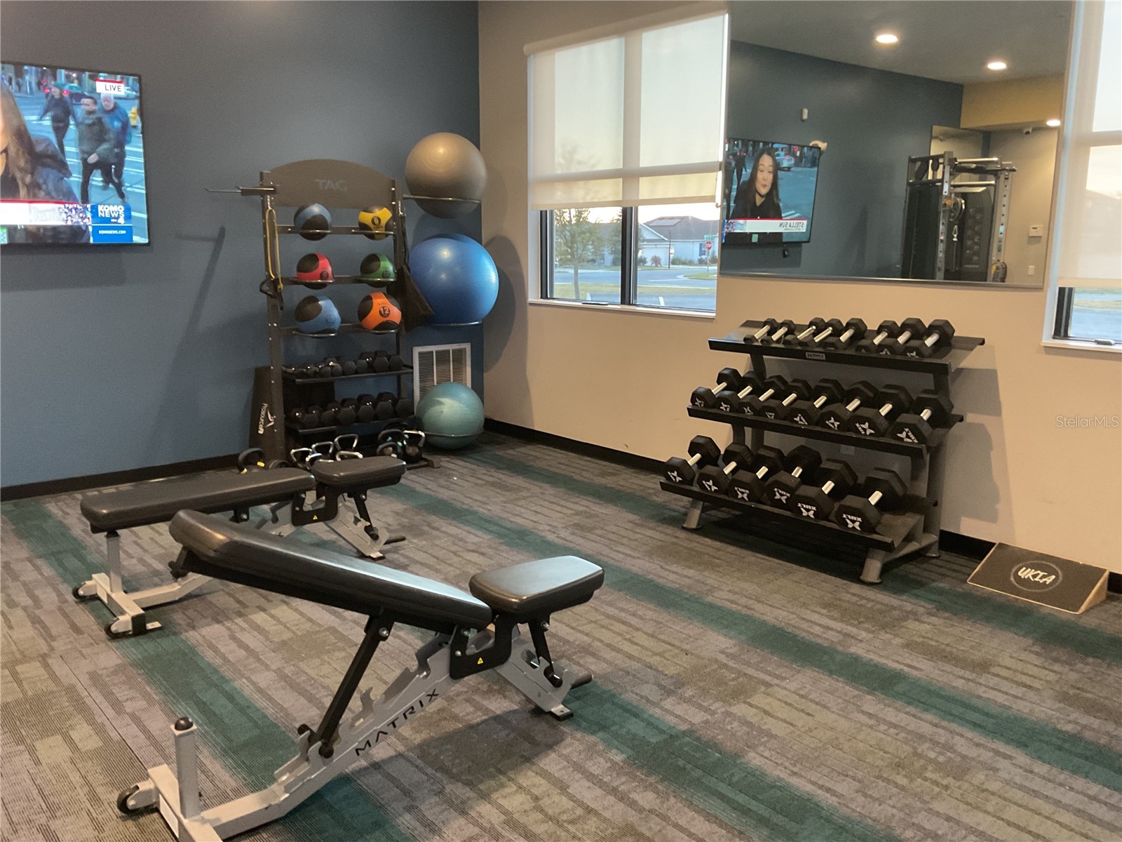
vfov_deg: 48.2
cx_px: 561
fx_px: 940
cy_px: 421
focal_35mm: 29
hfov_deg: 61.7
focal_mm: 3
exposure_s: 1/30
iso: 320
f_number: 1.8
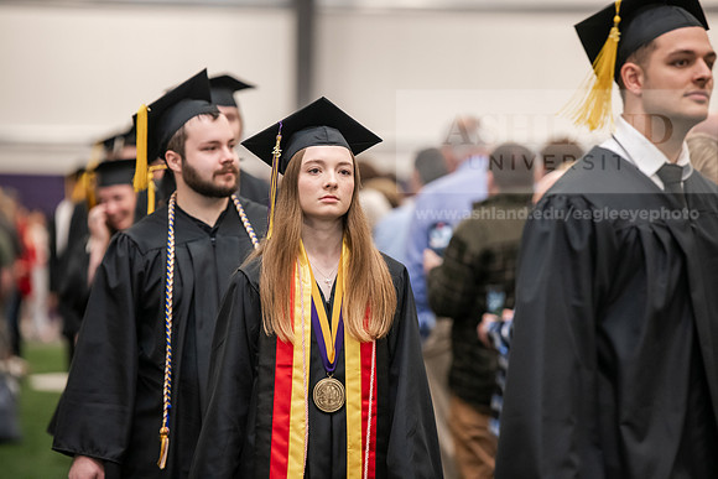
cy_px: 240
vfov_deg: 7.6
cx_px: 359
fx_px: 3591
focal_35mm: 180
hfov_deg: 11.4
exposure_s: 1/200
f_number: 3.2
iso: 2500
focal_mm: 180
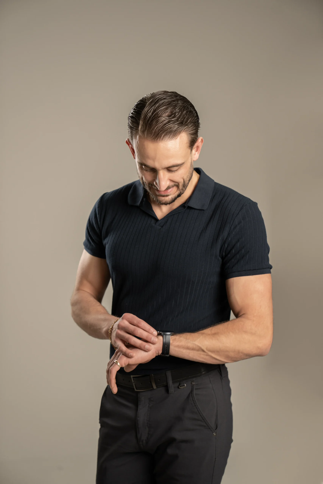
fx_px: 942
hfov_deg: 19.5
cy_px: 242
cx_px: 162
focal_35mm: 70
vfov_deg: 28.8
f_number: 2.8
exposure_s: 1/125
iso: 400
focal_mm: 70
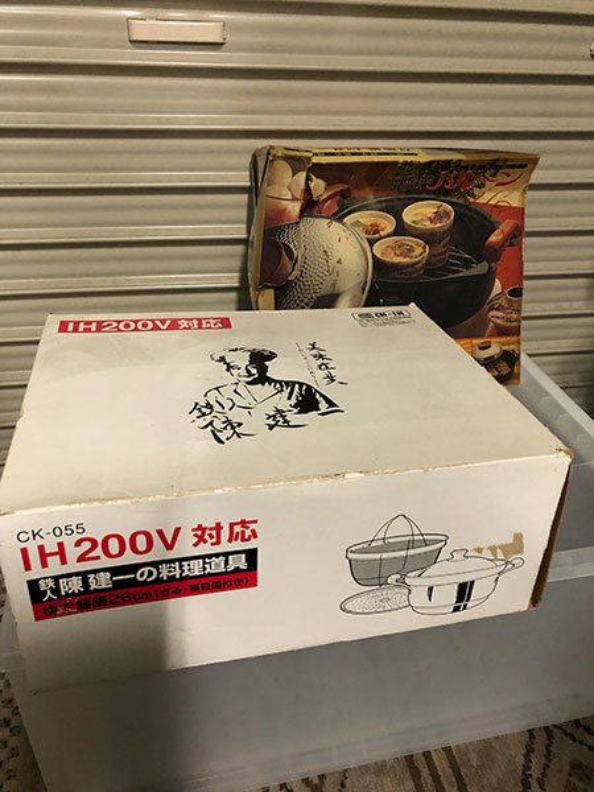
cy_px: 396
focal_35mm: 28
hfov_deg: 49.7
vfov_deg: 63.4
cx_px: 297
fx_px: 641
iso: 100
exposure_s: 1/13
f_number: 1.8
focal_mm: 4
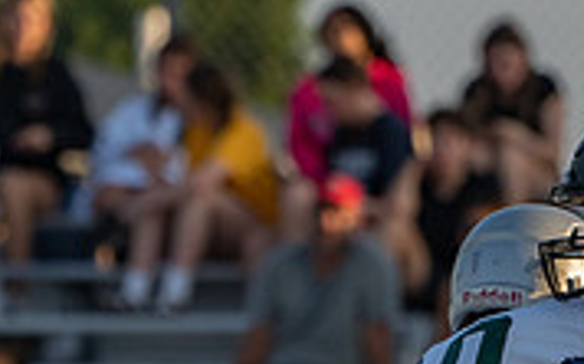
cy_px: 643
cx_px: 318
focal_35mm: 1389
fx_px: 22093
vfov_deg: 0.9
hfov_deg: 1.5
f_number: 5.6
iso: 400
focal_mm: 297
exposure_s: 1/1250
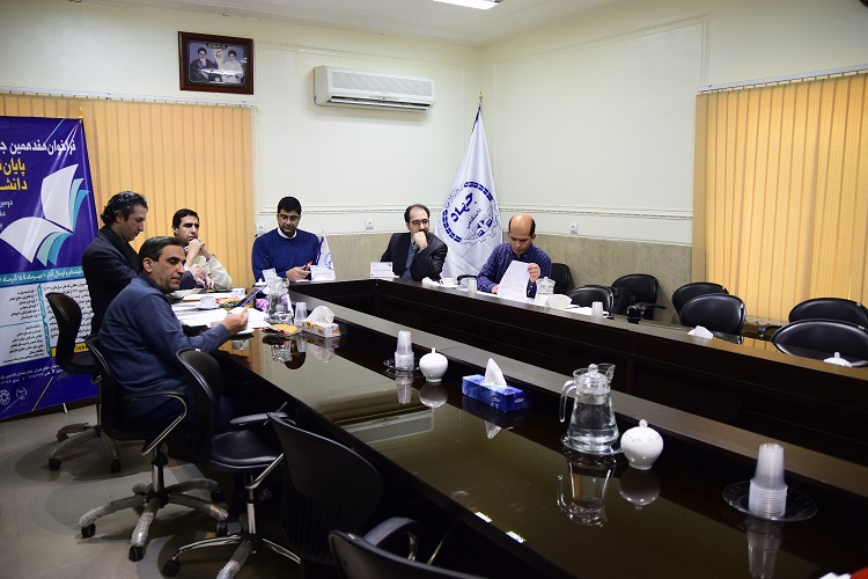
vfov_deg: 47.9
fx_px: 651
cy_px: 290
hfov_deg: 67.4
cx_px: 434
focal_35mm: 27
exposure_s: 1/50
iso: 400
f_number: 2.8
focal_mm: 18
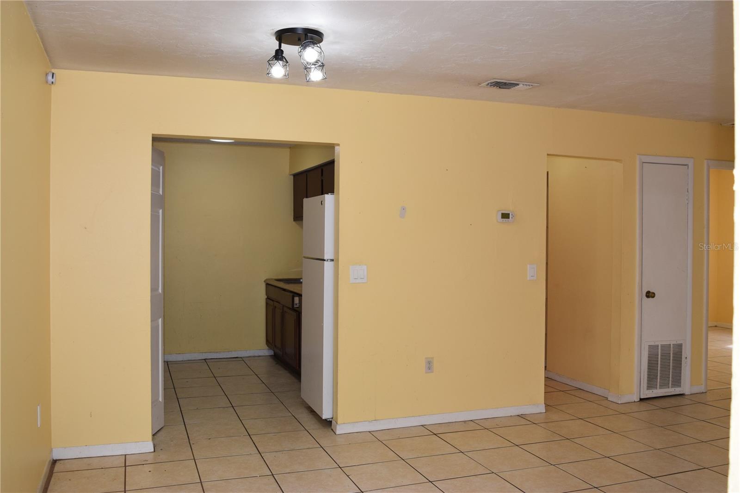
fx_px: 678
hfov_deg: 57.2
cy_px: 246
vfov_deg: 40.0
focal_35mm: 33
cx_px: 370
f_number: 5.6
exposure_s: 1/125
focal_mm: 22
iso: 500
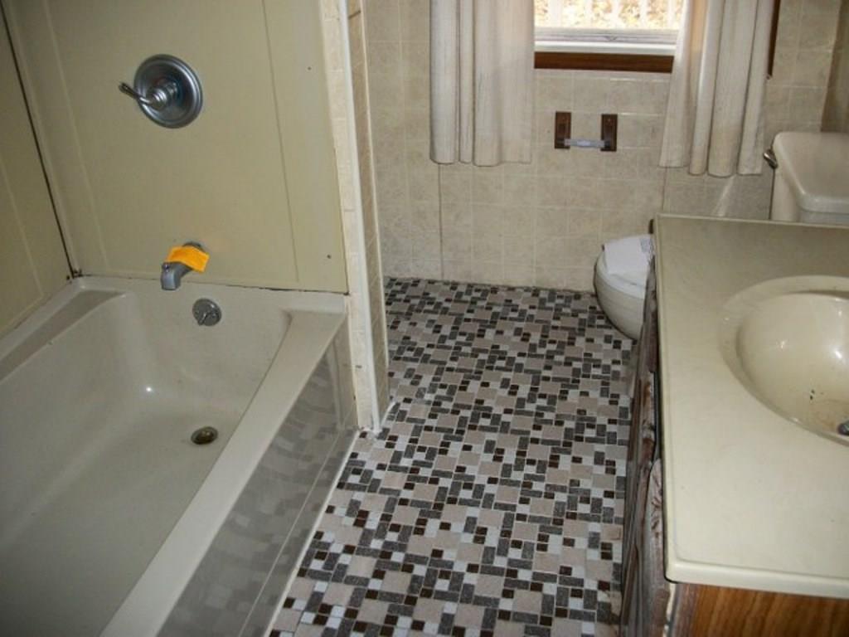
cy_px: 318
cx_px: 424
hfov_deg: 56.8
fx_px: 785
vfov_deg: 44.2
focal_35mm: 32
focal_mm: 5.7
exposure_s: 1/30
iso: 160
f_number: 2.9
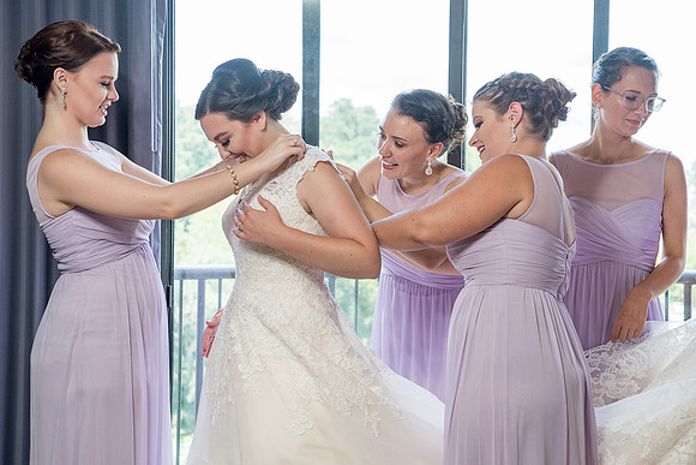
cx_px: 344
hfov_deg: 27.2
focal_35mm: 74
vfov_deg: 18.4
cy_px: 224
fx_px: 1437
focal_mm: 70
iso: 1000
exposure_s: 1/200
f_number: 5.6
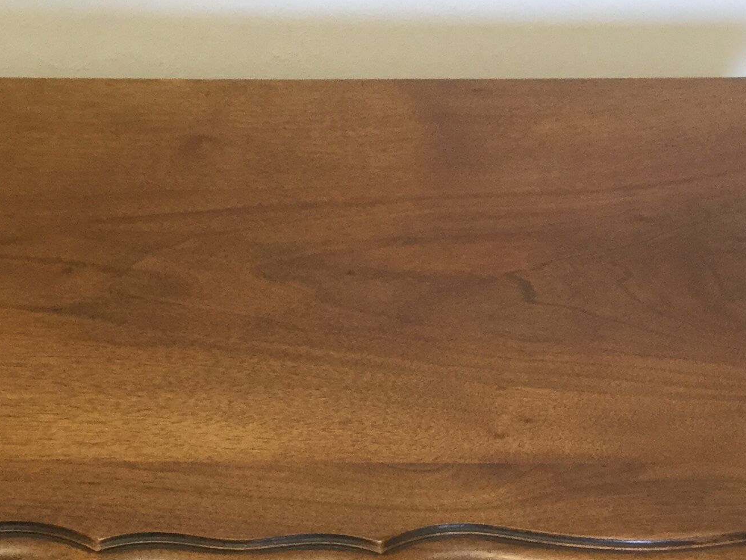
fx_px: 1660
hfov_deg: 25.2
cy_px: 493
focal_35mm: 77
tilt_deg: -47.9
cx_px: 242
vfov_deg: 18.8
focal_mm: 3.3
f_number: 2.4
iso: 50
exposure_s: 1/33
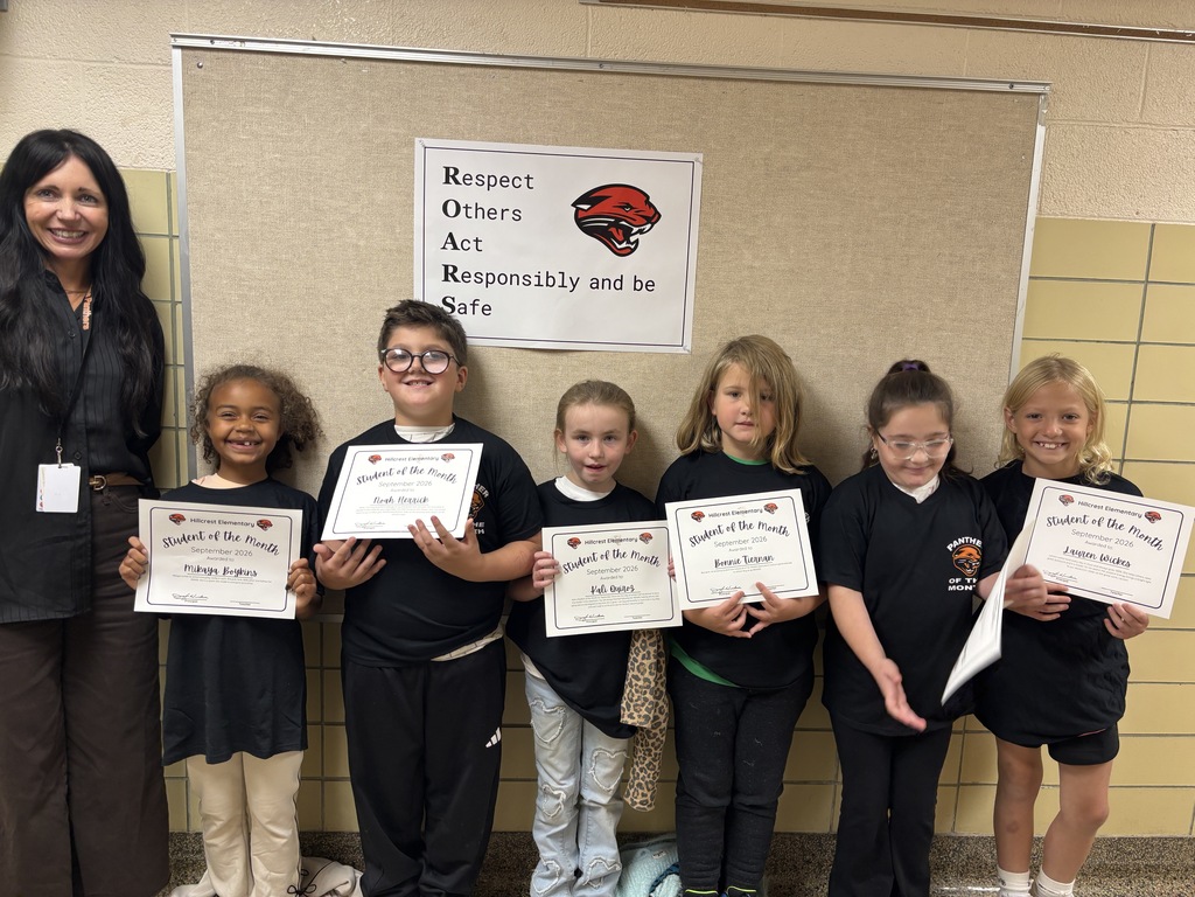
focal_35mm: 26
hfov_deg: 67.3
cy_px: 448
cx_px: 598
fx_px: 898
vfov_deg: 53.1
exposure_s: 1/60
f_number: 1.6
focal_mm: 5.96
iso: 80
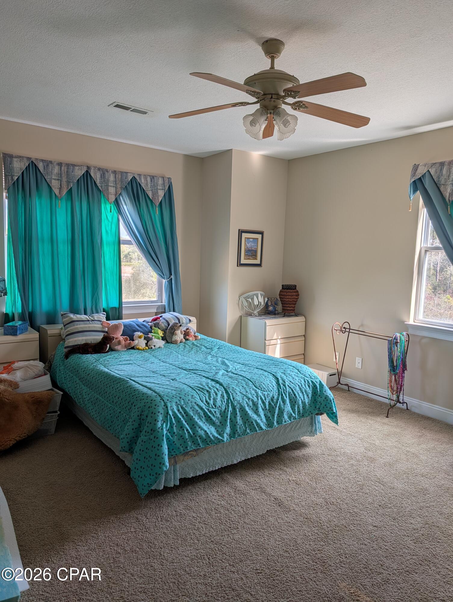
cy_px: 301
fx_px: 418
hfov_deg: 56.9
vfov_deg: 71.5
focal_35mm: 24
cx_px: 226
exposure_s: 1/917
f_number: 1.68
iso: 21
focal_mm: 6.9
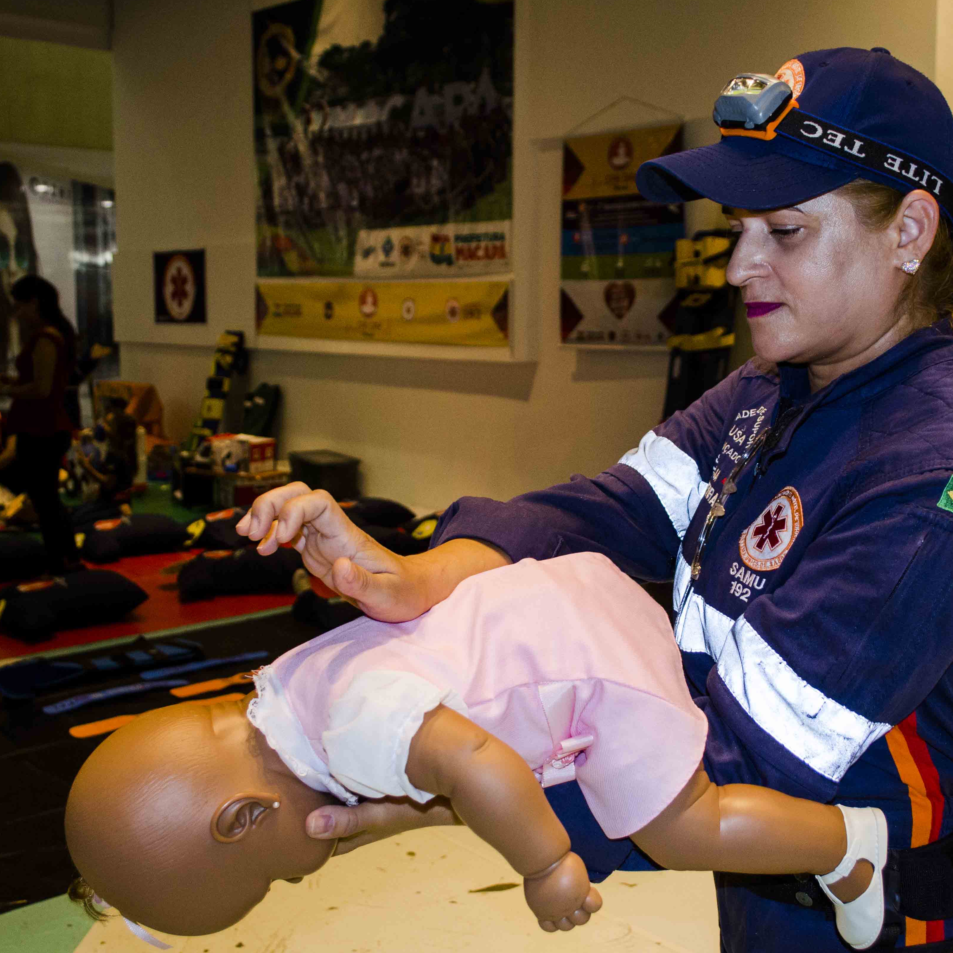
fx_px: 1215
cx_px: 557
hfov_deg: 42.7
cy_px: 470
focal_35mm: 39
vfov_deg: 42.8
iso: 800
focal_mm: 20
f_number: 3.8
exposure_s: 1/200
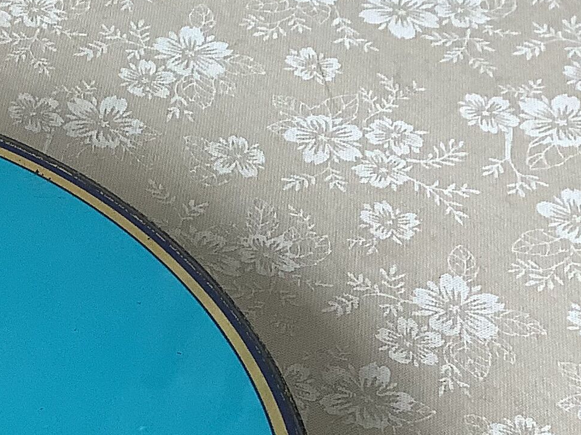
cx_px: -339
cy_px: 565
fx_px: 1762
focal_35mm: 105
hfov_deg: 16.7
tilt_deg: -50.7
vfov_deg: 13.6
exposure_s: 1/100
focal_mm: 3.3
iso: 50
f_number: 2.4
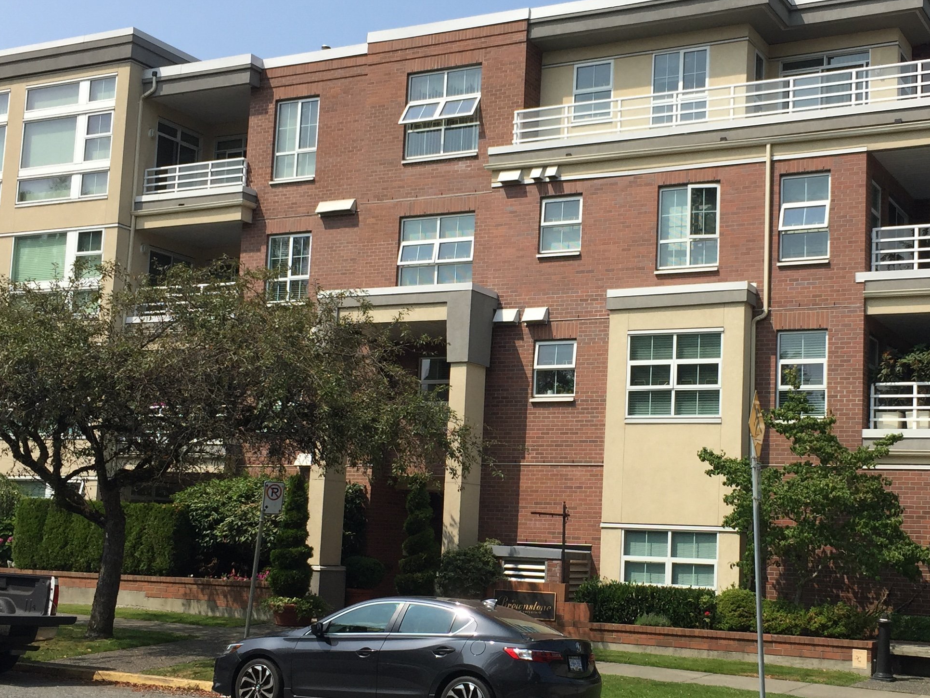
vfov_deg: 29.6
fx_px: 1316
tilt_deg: +7.0
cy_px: 418
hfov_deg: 38.7
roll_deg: -3.6
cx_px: 574
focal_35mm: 49
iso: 32
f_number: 2.2
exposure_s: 1/2083
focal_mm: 4.15
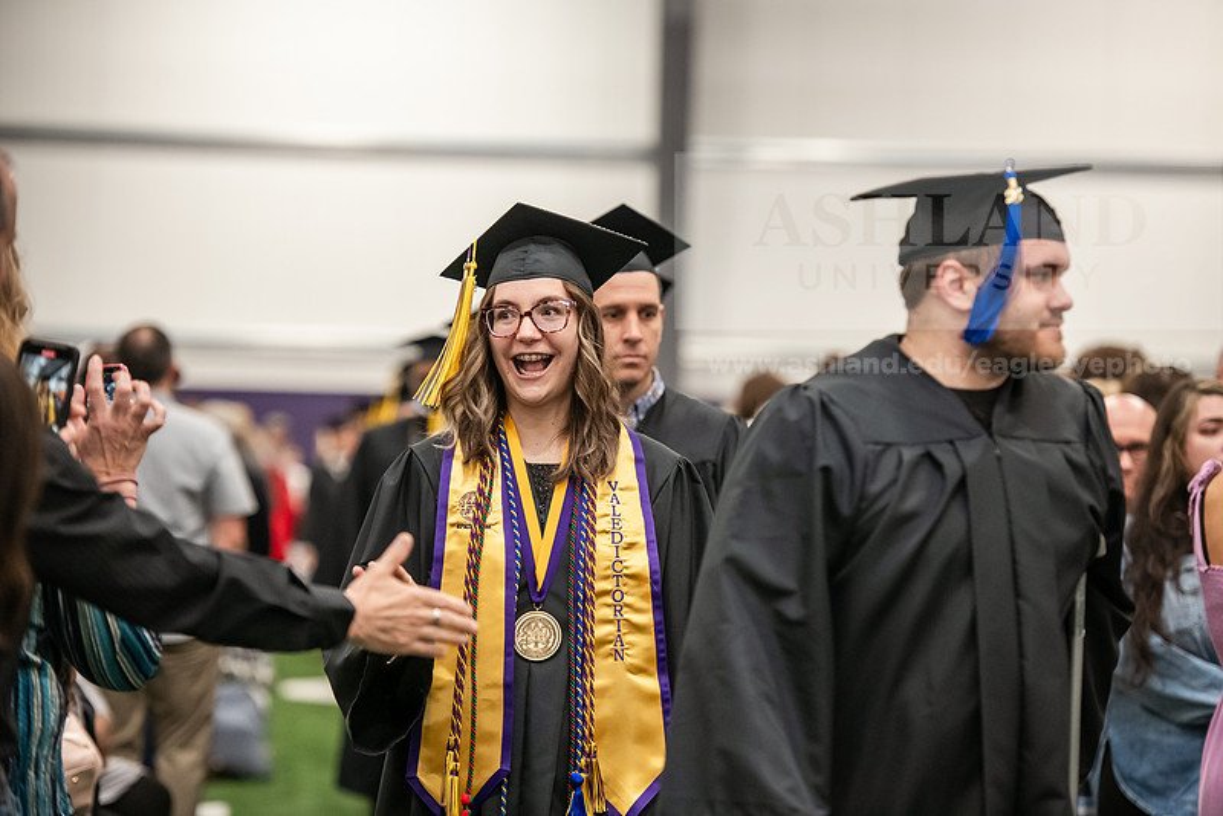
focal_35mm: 140
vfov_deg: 9.8
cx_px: 612
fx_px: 4758
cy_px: 408
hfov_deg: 14.6
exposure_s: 1/200
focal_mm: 140
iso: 2500
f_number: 3.2
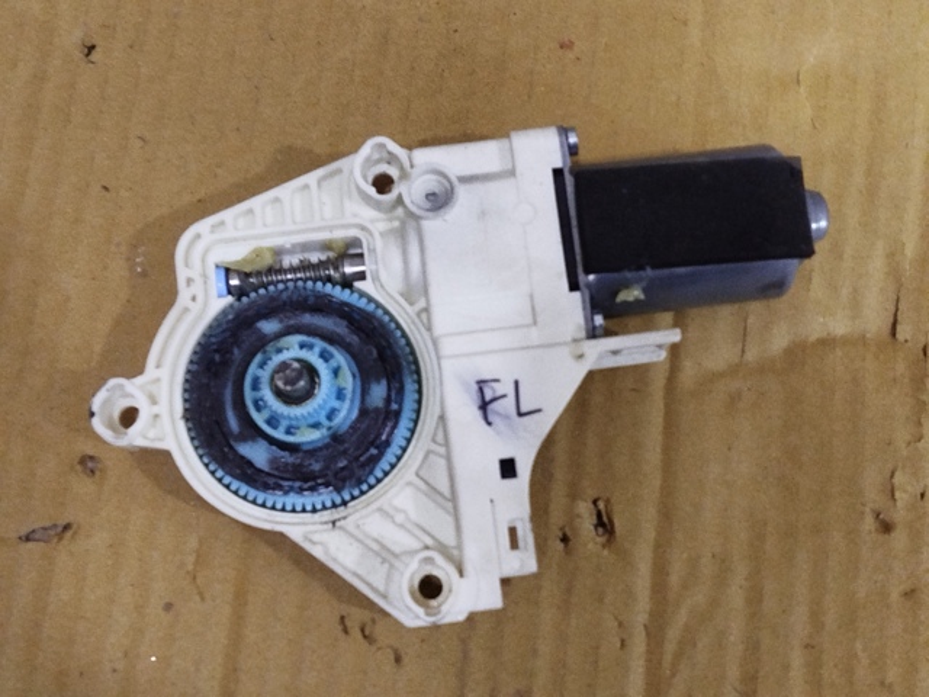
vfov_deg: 30.3
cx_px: 464
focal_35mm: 48
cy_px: 348
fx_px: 1288
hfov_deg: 39.7
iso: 640
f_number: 1.7
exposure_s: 1/33
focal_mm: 5.31
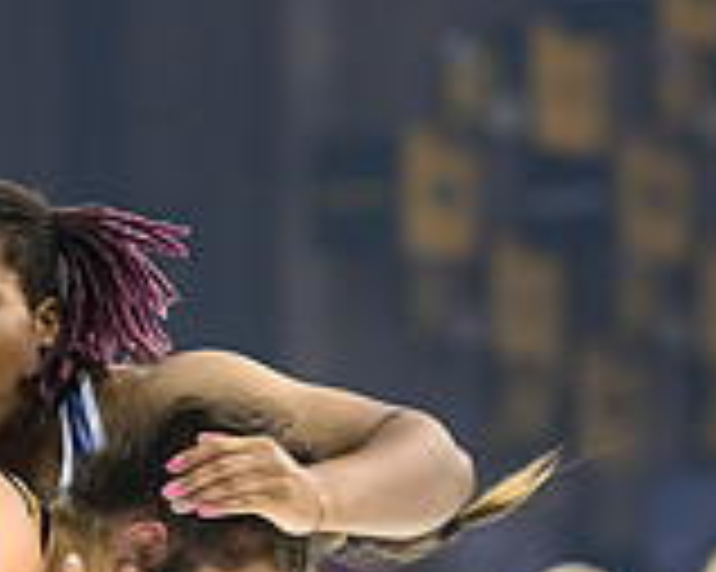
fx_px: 7624
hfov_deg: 5.4
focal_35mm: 360
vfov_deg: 4.3
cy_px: 790
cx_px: 68
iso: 5600
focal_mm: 105
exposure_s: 1/800
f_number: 2.8
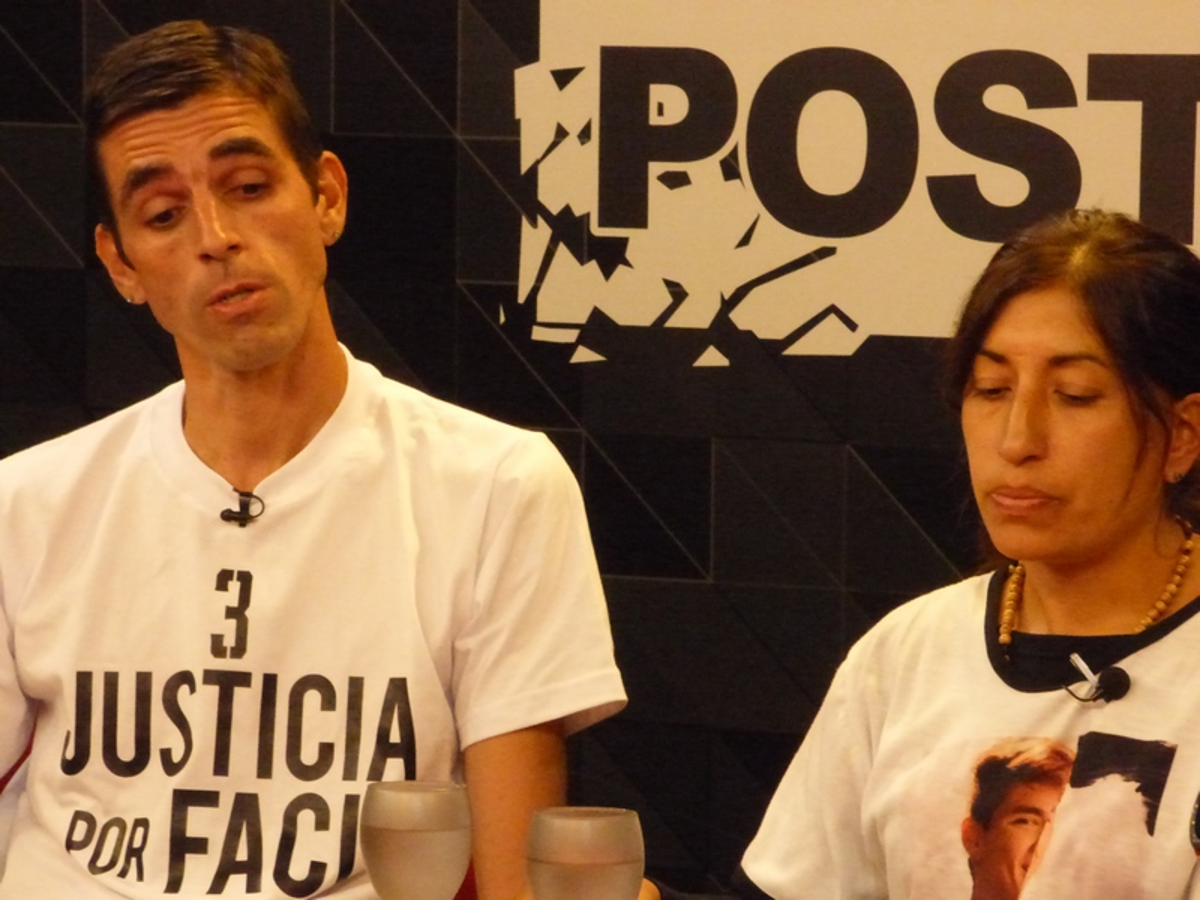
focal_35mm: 195
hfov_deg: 10.1
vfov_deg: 7.6
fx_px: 6760
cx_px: 600
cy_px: 450
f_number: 8
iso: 3200
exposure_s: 1/100
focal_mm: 34.83
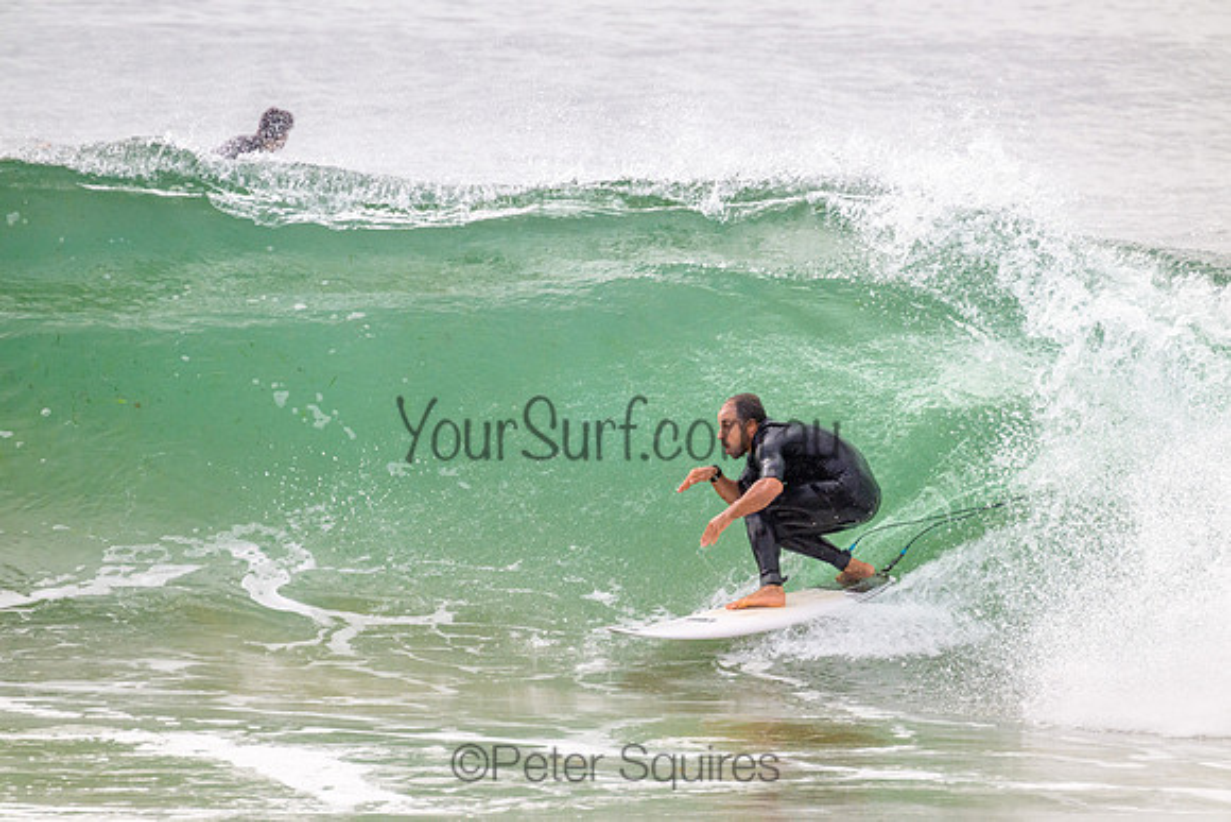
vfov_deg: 2.0
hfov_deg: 3.0
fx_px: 23599
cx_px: 616
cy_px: 411
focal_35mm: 690
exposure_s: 1/2000
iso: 1400
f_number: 11
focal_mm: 690
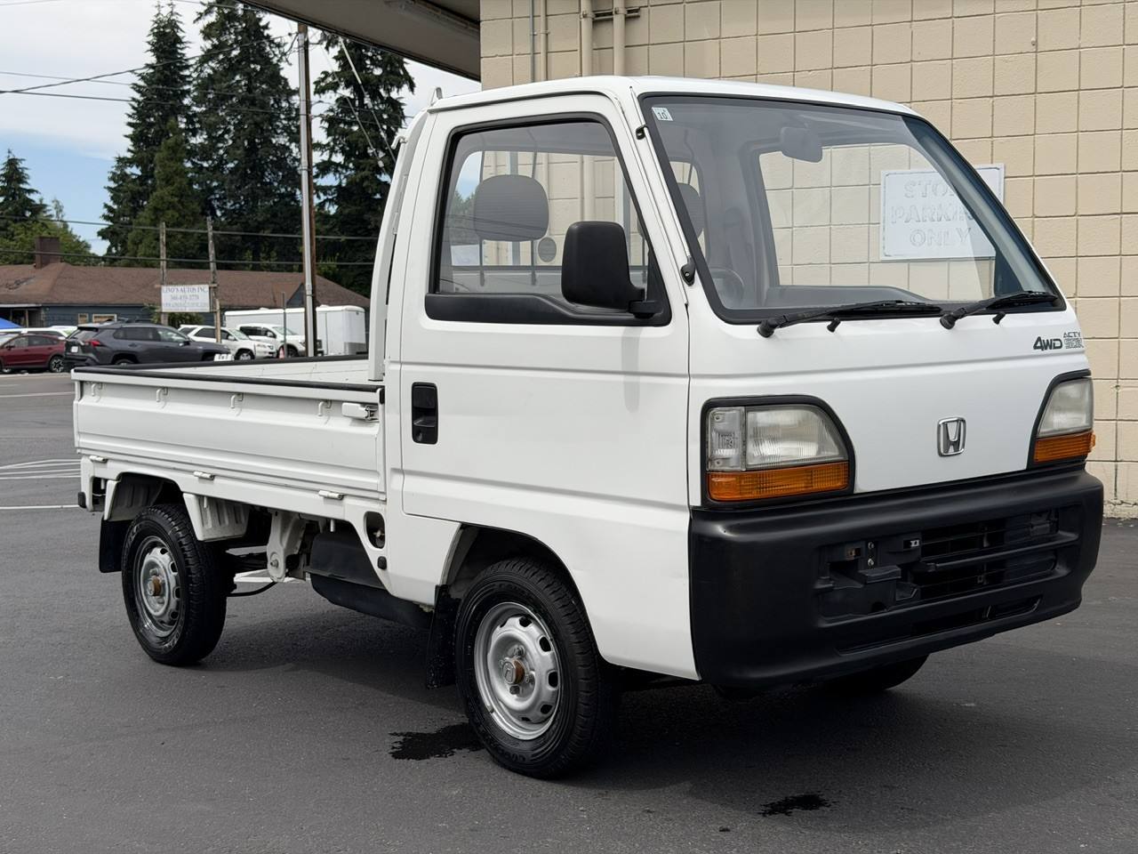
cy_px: 427
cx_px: 569
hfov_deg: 39.7
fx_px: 1578
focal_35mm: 48
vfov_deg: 30.3
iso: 64
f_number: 1.78
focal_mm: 6.76
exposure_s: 1/4878
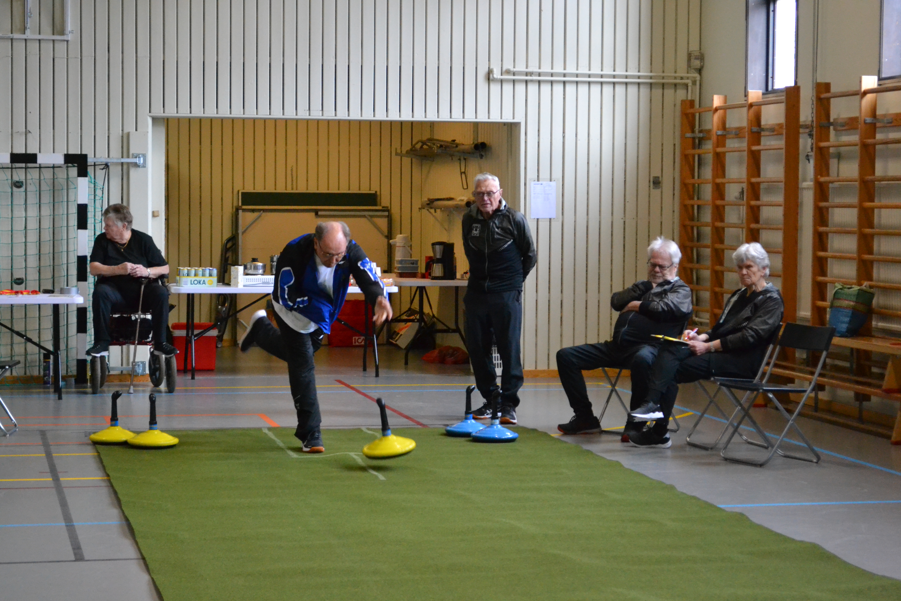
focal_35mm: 82
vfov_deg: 16.6
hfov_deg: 24.6
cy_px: 300
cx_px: 450
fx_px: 2065
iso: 3200
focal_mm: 55
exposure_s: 1/160
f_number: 5.6
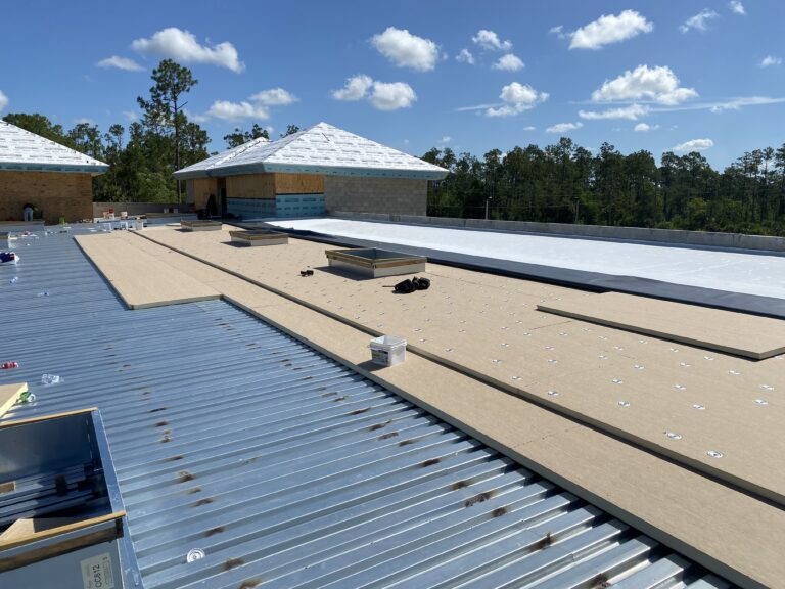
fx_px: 590
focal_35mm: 26
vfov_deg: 53.1
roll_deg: -0.8
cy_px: 294
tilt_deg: -10.1
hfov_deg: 67.3
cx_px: 392
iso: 32
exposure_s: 1/7194
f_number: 1.8
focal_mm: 4.25
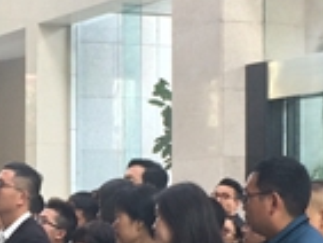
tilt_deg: +1.0
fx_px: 1345
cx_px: 2
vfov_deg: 10.3
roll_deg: +0.1
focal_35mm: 144
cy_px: 219
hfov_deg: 13.5
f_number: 2.2
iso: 50
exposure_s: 1/50
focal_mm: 4.15
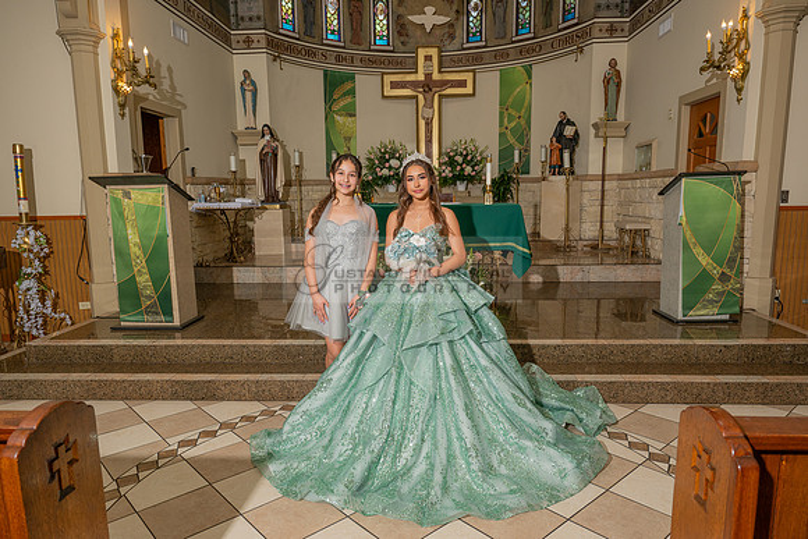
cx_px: 404
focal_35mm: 24
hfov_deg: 73.7
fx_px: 539
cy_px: 270
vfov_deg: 53.2
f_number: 4.5
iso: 320
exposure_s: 1/200
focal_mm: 24
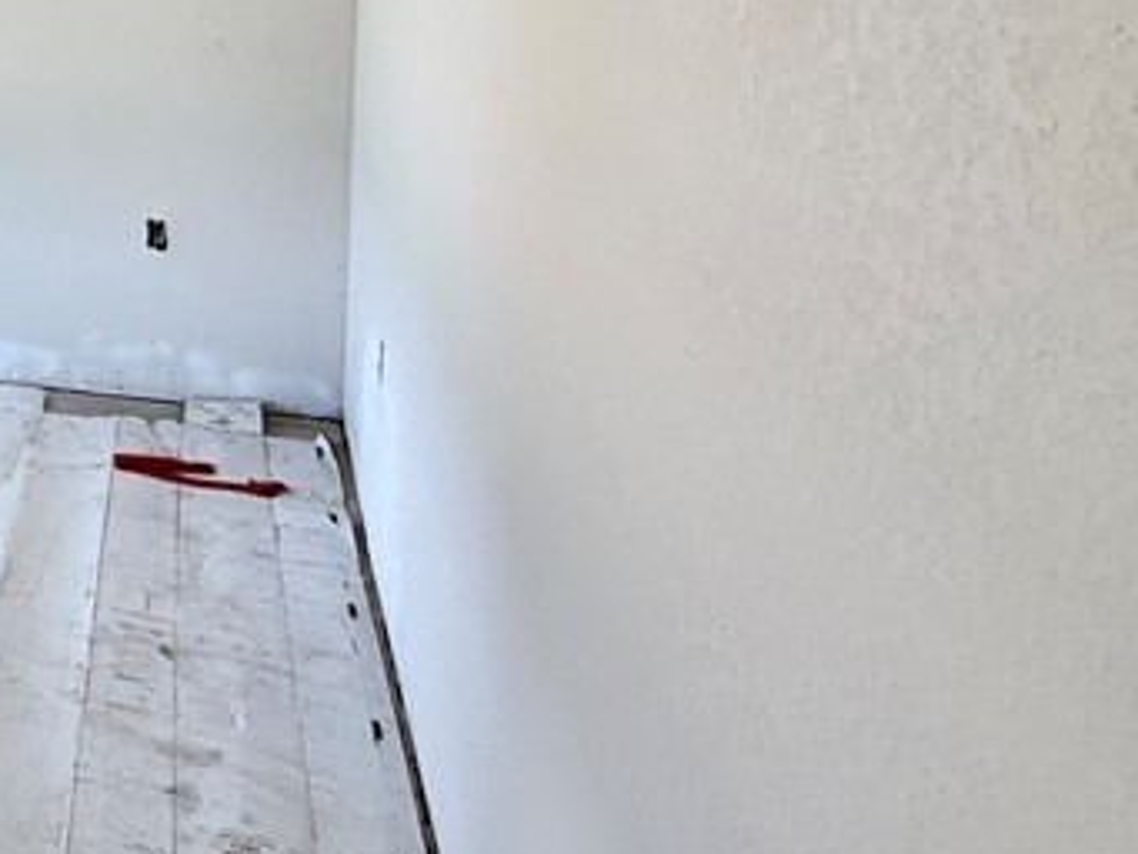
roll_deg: +2.5
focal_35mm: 42
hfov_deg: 33.3
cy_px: 20
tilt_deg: -7.8
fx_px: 1381
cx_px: -330
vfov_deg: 32.0
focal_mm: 2.22
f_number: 2.2
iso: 80
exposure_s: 1/121
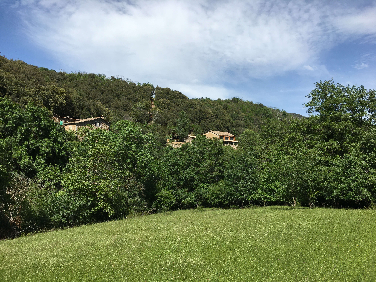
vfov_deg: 48.2
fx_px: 315
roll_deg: -1.0
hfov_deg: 61.7
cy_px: 141
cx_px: 188
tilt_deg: +5.3
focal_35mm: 29
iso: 25
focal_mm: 4.15
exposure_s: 1/1923
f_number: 2.2
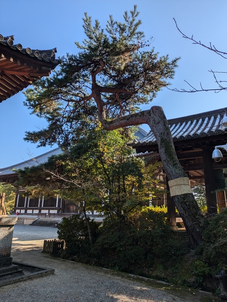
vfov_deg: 69.4
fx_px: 218
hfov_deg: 54.9
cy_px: 151
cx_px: 114
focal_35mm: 25
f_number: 1.89
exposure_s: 1/1776
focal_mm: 5.43
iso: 44
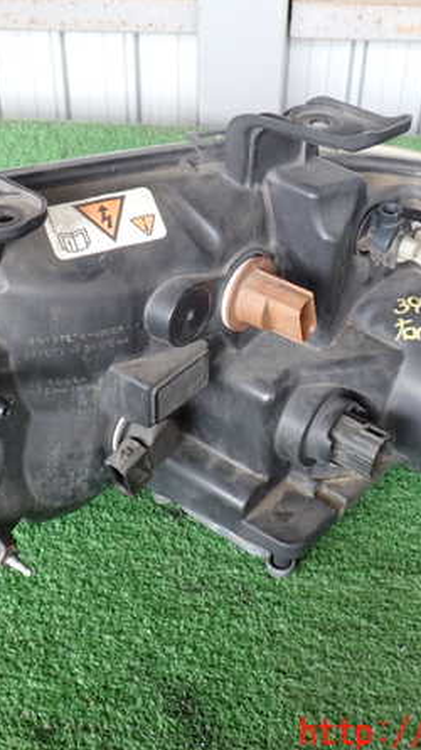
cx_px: 175
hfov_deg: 25.4
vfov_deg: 43.7
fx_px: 934
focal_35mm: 47
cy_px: 376
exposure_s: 1/60
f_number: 2.4
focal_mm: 5.79
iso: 200
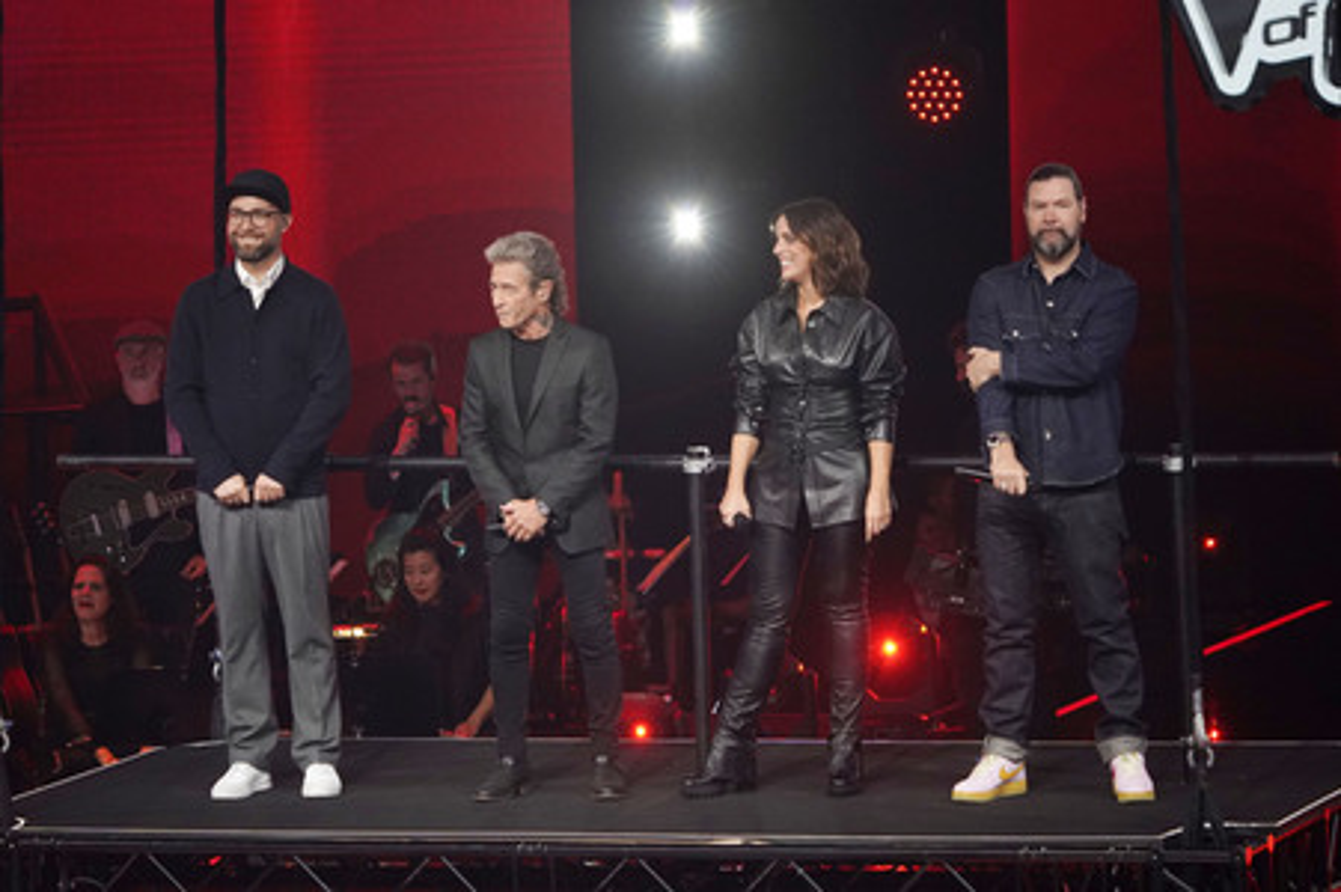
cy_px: 446
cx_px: 670
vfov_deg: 6.0
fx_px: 8449
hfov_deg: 9.1
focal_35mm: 227
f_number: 5.6
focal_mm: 227
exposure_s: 1/160
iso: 5000
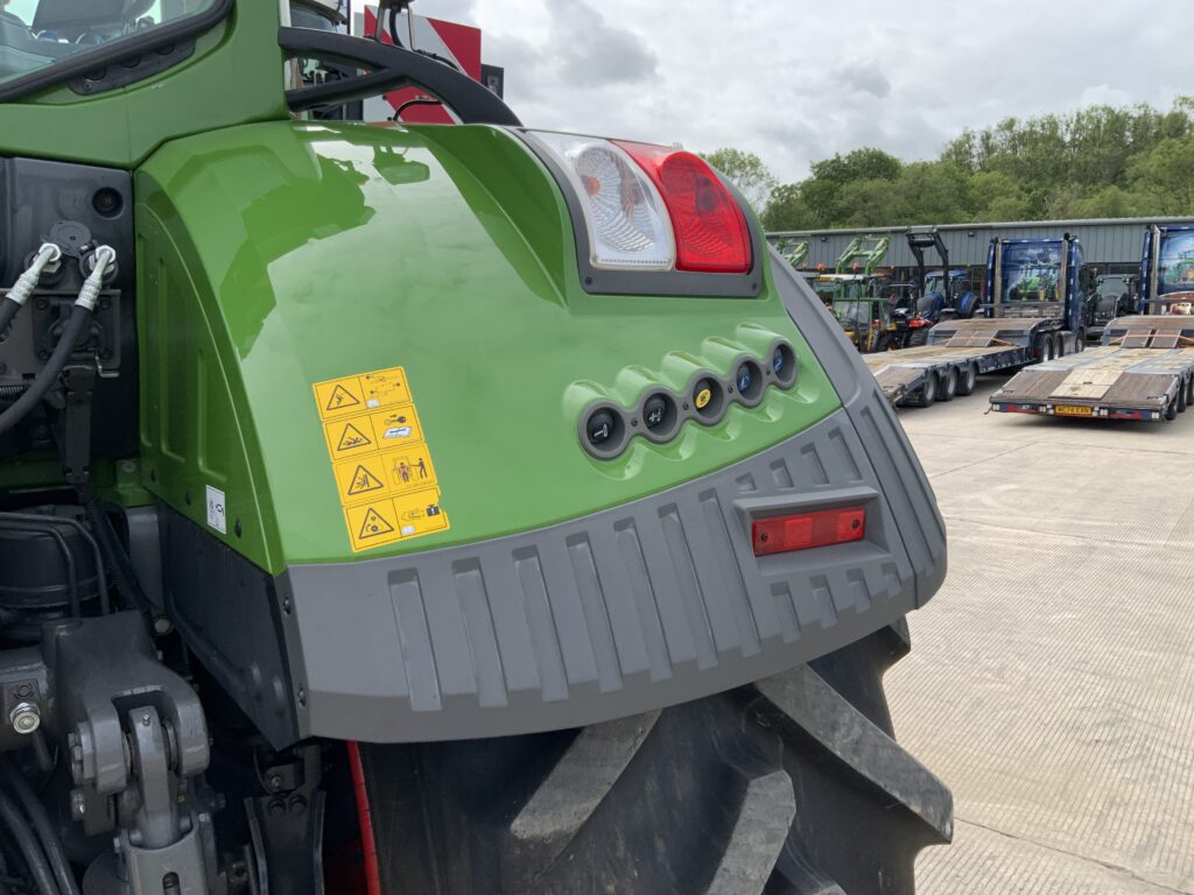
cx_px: 597
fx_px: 1000
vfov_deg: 48.2
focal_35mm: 29
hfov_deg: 61.7
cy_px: 448
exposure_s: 1/759
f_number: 1.8
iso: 16
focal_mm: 3
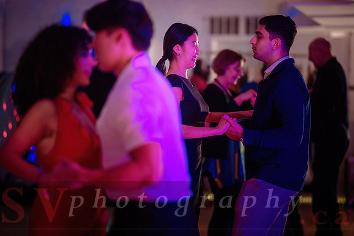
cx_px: 194
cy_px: 107
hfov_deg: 17.8
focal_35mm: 115
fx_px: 1131
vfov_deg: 11.9
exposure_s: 1/200
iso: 2000
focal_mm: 105
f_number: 1.4
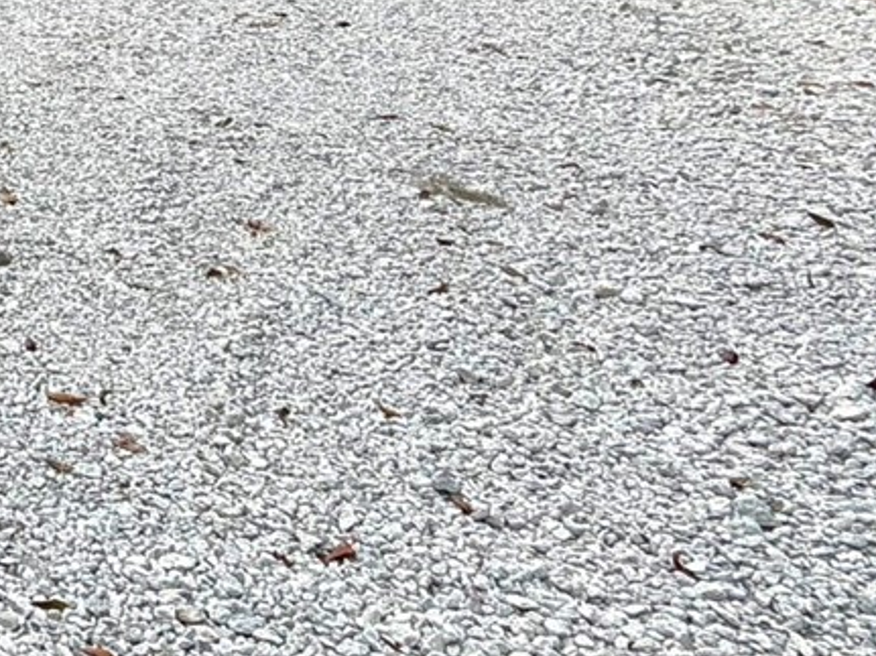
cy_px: 8
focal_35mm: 52
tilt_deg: -11.3
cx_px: -398
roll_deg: +2.3
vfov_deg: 26.6
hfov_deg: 27.2
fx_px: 1316
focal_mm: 2.22
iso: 50
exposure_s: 1/361
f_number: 2.2
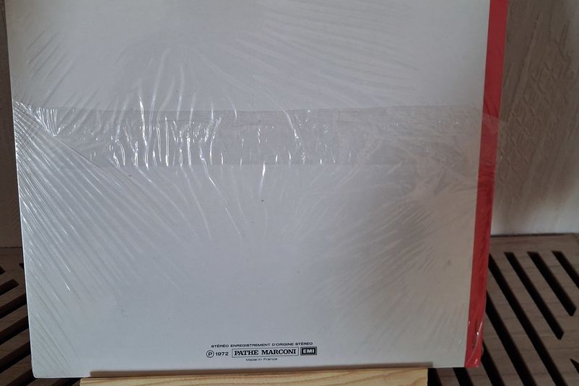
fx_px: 563
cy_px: 153
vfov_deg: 37.7
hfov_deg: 54.1
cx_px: 235
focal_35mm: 35
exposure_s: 1/33
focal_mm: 4
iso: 400
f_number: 1.8
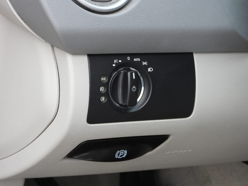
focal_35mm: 97
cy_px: 93
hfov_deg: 20.2
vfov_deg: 15.2
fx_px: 695
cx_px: 124
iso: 100
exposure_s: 1/125
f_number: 3.5
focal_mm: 17.5
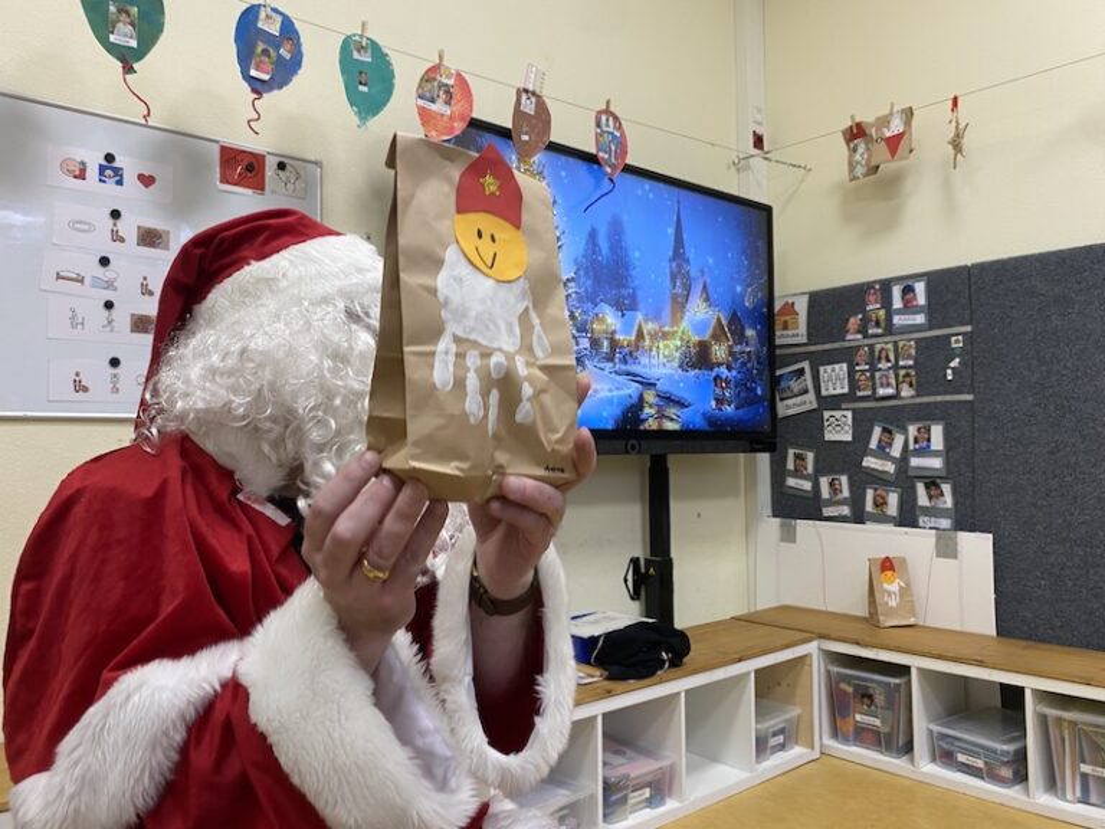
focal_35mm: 26
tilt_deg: -1.3
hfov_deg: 67.3
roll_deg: +0.3
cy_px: 414
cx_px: 552
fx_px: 830
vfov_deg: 53.1
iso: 80
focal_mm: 4.25
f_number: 1.8
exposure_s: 1/50
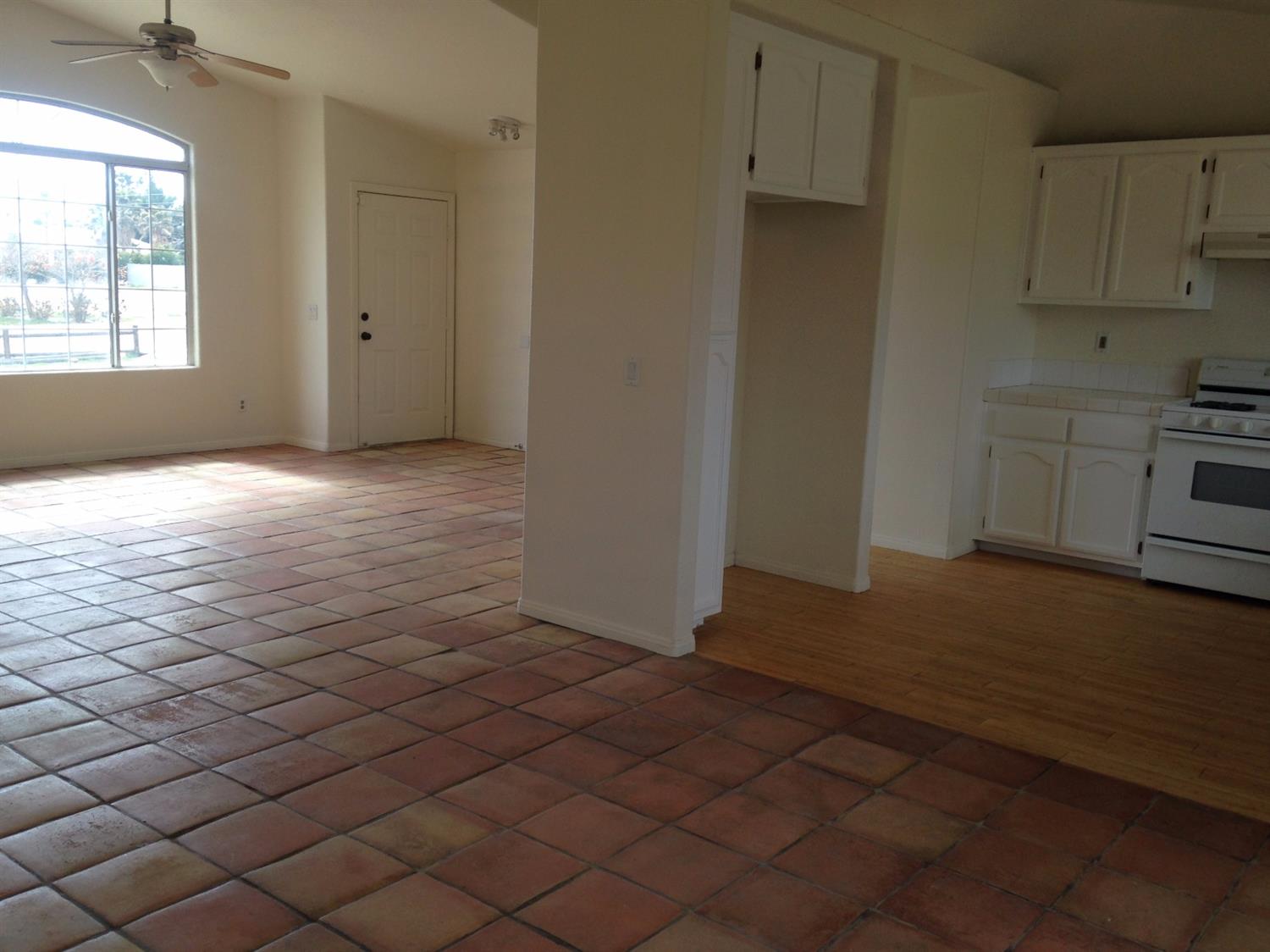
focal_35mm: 33
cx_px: 635
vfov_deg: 42.9
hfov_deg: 55.4
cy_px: 476
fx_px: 1210
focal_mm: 4.12
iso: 50
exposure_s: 1/212
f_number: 2.4
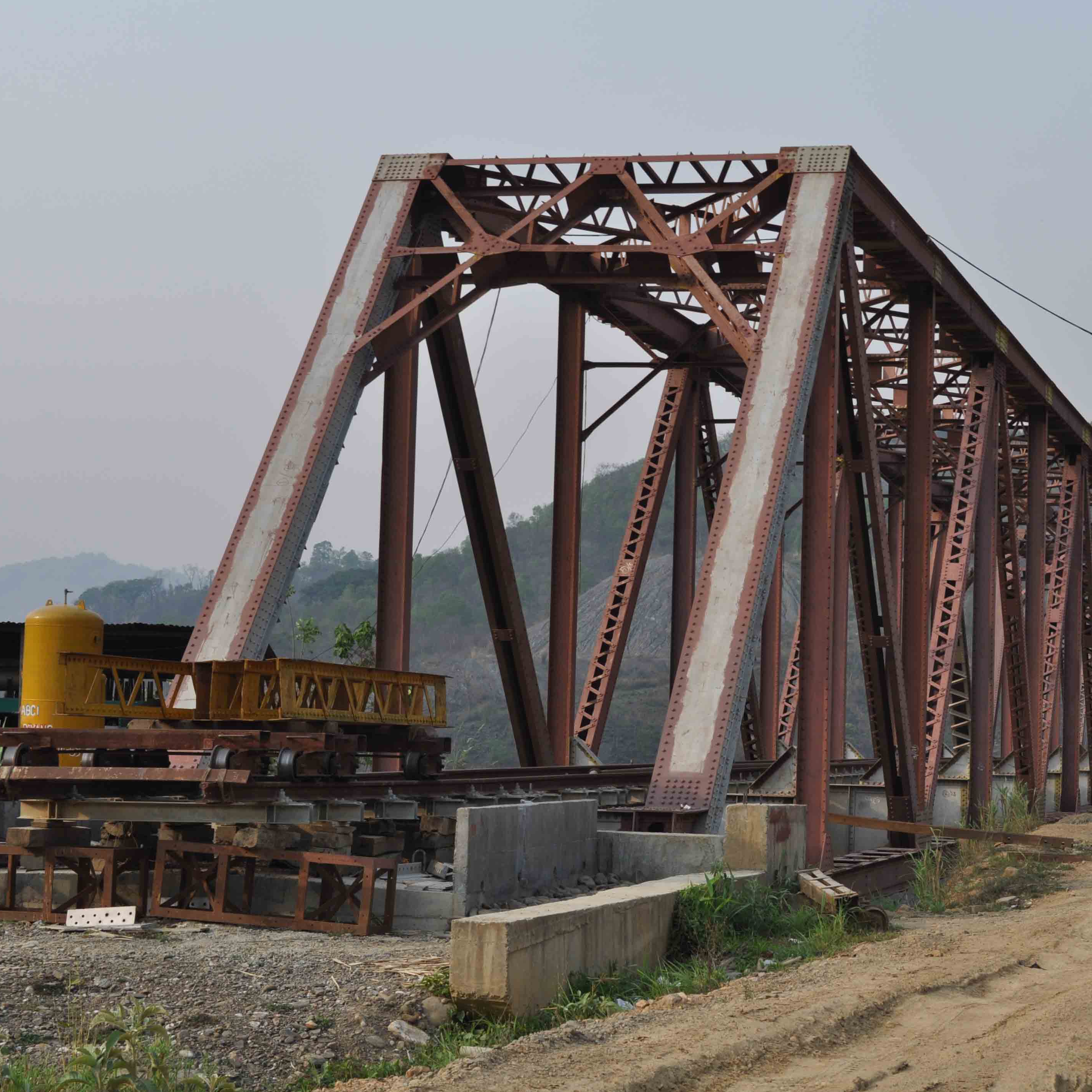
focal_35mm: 77
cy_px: 548
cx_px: 735
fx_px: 2748
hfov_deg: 22.4
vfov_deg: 22.5
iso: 200
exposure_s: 1/250
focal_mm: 40
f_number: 8
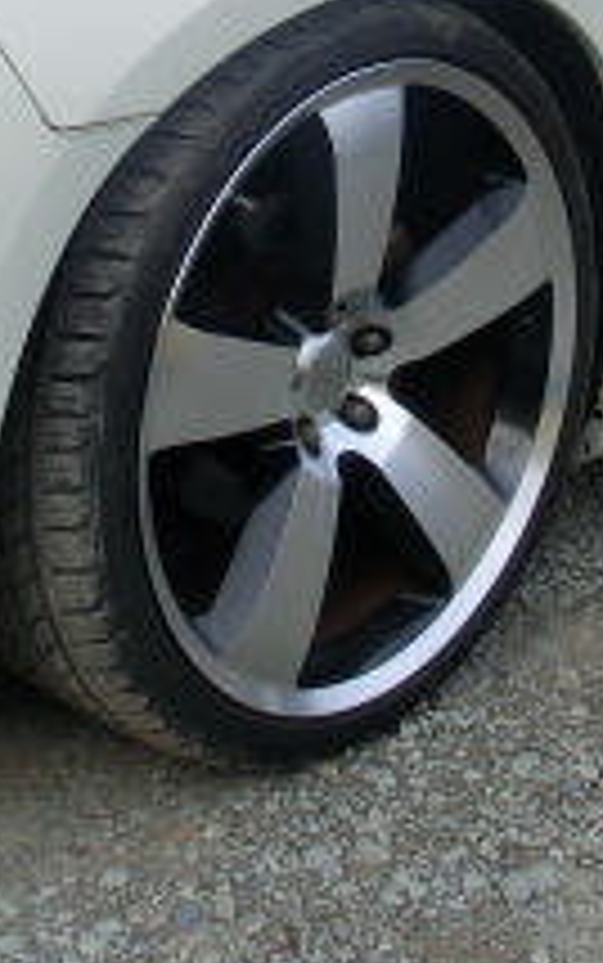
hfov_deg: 13.8
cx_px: 180
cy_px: 158
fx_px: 2495
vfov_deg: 21.5
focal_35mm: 95
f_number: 3.5
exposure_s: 1/200
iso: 100
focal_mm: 5.25
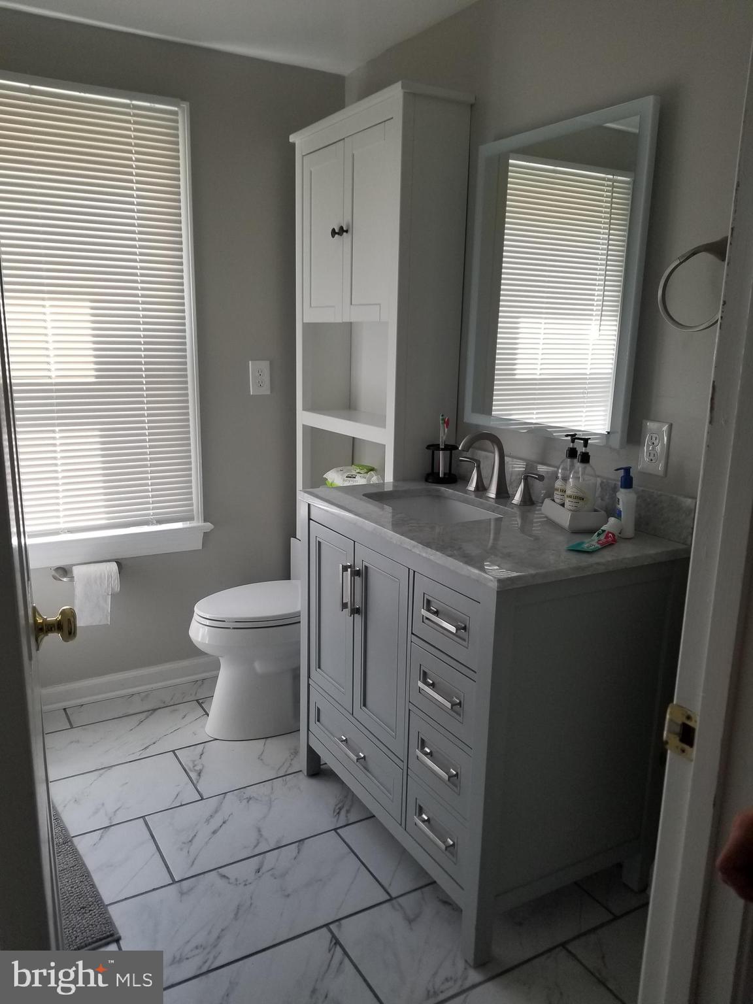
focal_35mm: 26
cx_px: 376
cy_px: 502
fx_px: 754
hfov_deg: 53.1
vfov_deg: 67.3
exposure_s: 1/120
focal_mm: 4.3
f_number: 1.7
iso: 80
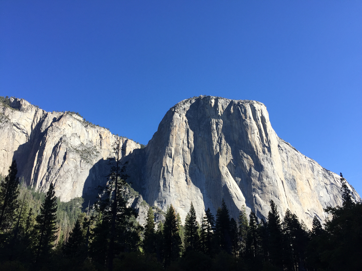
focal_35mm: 29
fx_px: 303
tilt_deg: +27.4
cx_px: 181
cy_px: 136
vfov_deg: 48.2
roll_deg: +1.4
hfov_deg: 61.7
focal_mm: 4.15
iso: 32
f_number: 2.2
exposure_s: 1/1236
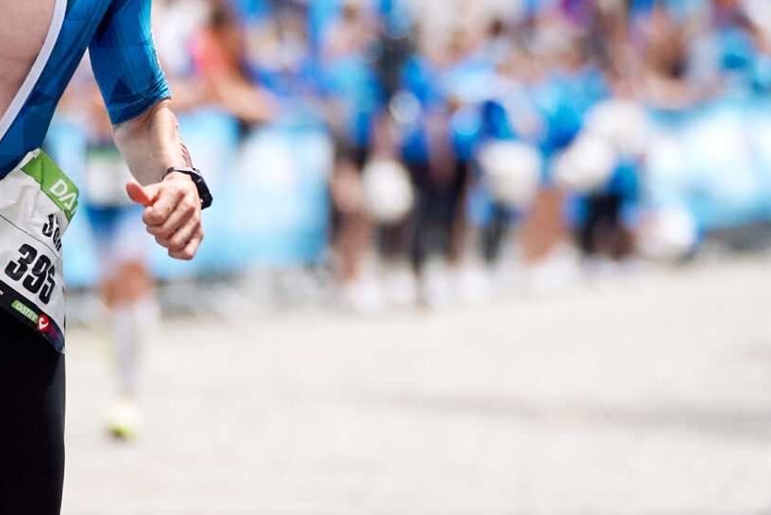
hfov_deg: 4.3
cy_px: 249
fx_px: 10155
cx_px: 273
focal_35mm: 474
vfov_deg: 2.9
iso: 2000
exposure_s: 1/1000
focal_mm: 152
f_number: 2.8
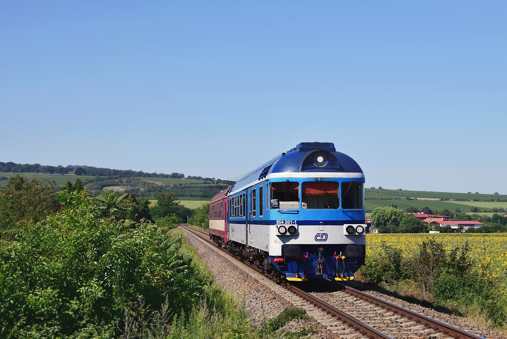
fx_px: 846
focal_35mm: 60
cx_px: 254
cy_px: 170
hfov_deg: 33.4
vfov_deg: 22.7
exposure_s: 1/640
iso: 200
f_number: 9
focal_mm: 40
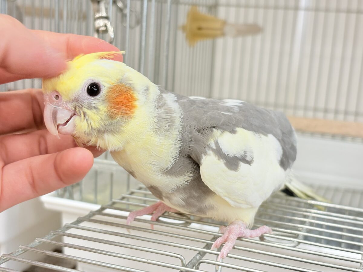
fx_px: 545
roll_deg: -3.3
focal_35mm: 52
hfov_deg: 36.8
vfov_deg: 28.0
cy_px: 136
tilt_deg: -12.0
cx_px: 182
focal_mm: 5.96
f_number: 1.6
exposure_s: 1/50
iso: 64
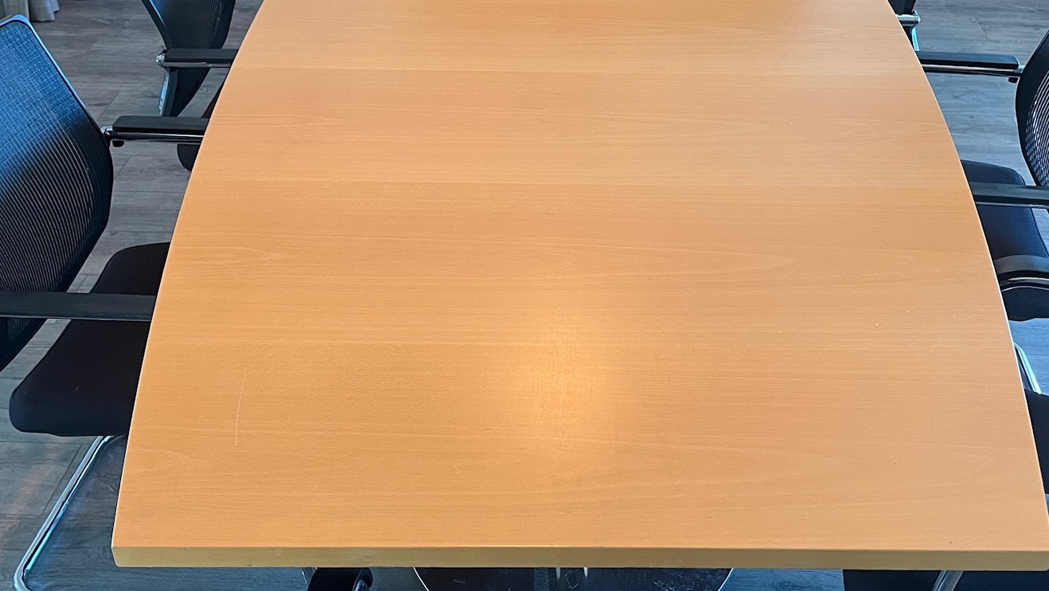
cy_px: 292
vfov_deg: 27.1
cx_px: 588
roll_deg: +0.2
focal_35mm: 44
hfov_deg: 46.3
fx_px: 1224
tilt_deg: -33.9
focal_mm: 5.1
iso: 125
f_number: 1.6
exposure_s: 1/50
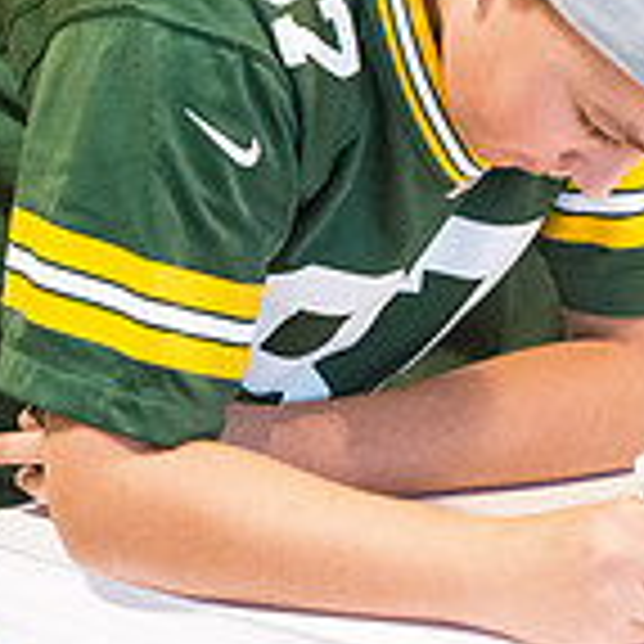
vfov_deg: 7.8
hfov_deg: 7.8
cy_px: 367
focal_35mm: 224
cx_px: 621
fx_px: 4715
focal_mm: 65
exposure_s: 1/125
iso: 5000
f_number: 4.5
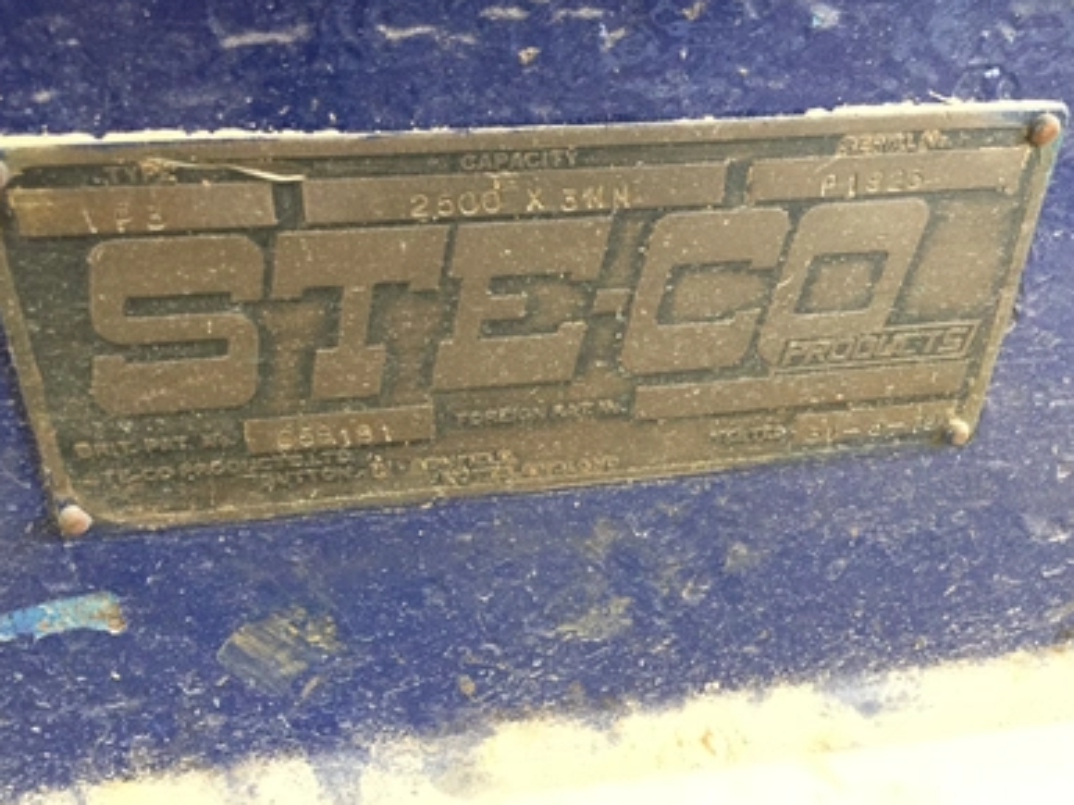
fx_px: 930
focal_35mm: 30
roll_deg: -1.1
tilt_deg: -31.7
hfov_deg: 60.0
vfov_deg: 46.8
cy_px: 402
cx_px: 530
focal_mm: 4.15
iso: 200
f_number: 2.2
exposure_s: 1/30
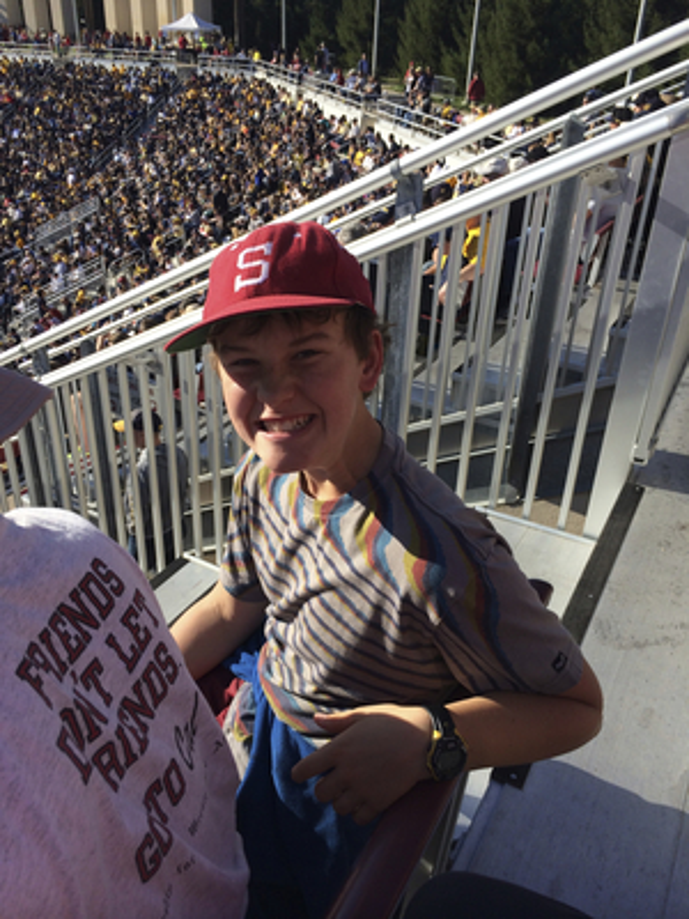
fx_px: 796
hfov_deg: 46.8
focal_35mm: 30
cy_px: 460
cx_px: 344
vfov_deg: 60.0
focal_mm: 4.12
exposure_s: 1/1709
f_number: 2.2
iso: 32
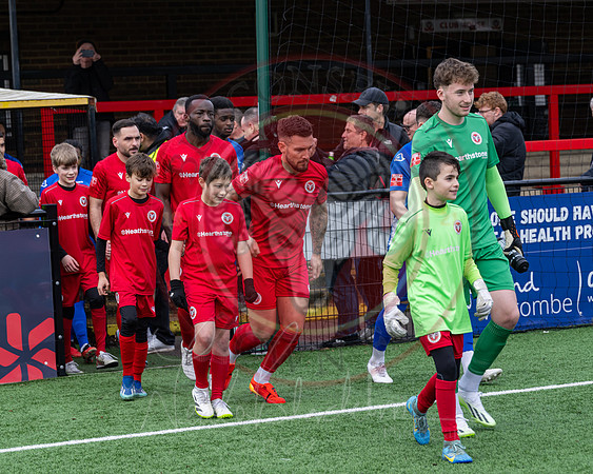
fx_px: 2279
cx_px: 256
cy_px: 235
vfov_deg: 11.9
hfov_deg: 14.8
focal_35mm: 130
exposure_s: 1/250
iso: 250
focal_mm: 110
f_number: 5
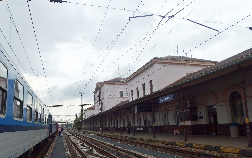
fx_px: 192
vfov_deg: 44.4
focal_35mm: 28
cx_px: 128
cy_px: 92
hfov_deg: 66.5
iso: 100
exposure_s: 1/800
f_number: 3.5
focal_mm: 4.7
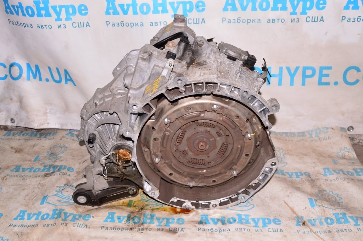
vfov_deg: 36.8
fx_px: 363
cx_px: 182
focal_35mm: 36
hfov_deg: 53.2
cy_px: 120
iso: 1600
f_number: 8
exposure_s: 1/200
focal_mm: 24
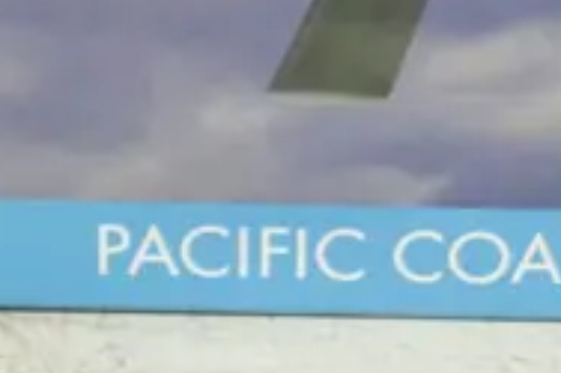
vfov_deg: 5.8
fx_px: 3534
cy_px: -518
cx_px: 3
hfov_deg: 9.0
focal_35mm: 227
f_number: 4.4
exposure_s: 1/60
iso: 1250
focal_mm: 20
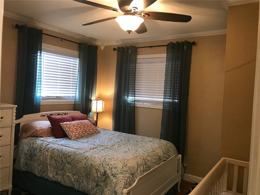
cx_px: 130
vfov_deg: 49.7
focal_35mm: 28
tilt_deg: -3.4
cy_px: 98
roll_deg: -2.0
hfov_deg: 63.4
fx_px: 210
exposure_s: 1/15
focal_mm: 3.99
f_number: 1.8
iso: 50
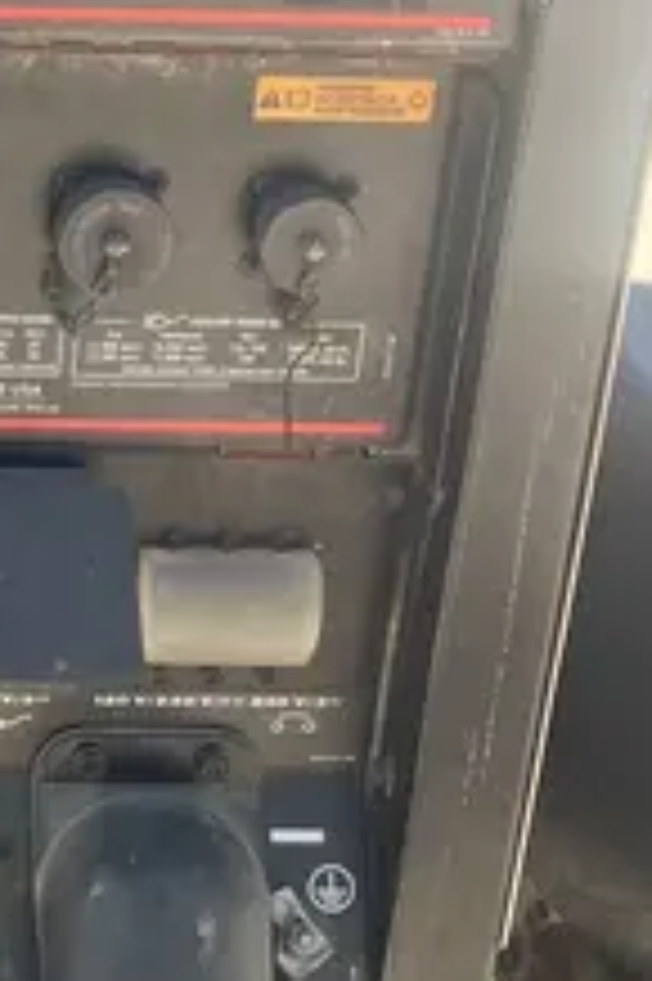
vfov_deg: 20.8
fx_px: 2666
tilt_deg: -24.9
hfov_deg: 13.2
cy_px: 461
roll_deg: -3.4
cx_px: -297
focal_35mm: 98
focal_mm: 3.99
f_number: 1.8
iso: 32
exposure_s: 1/496
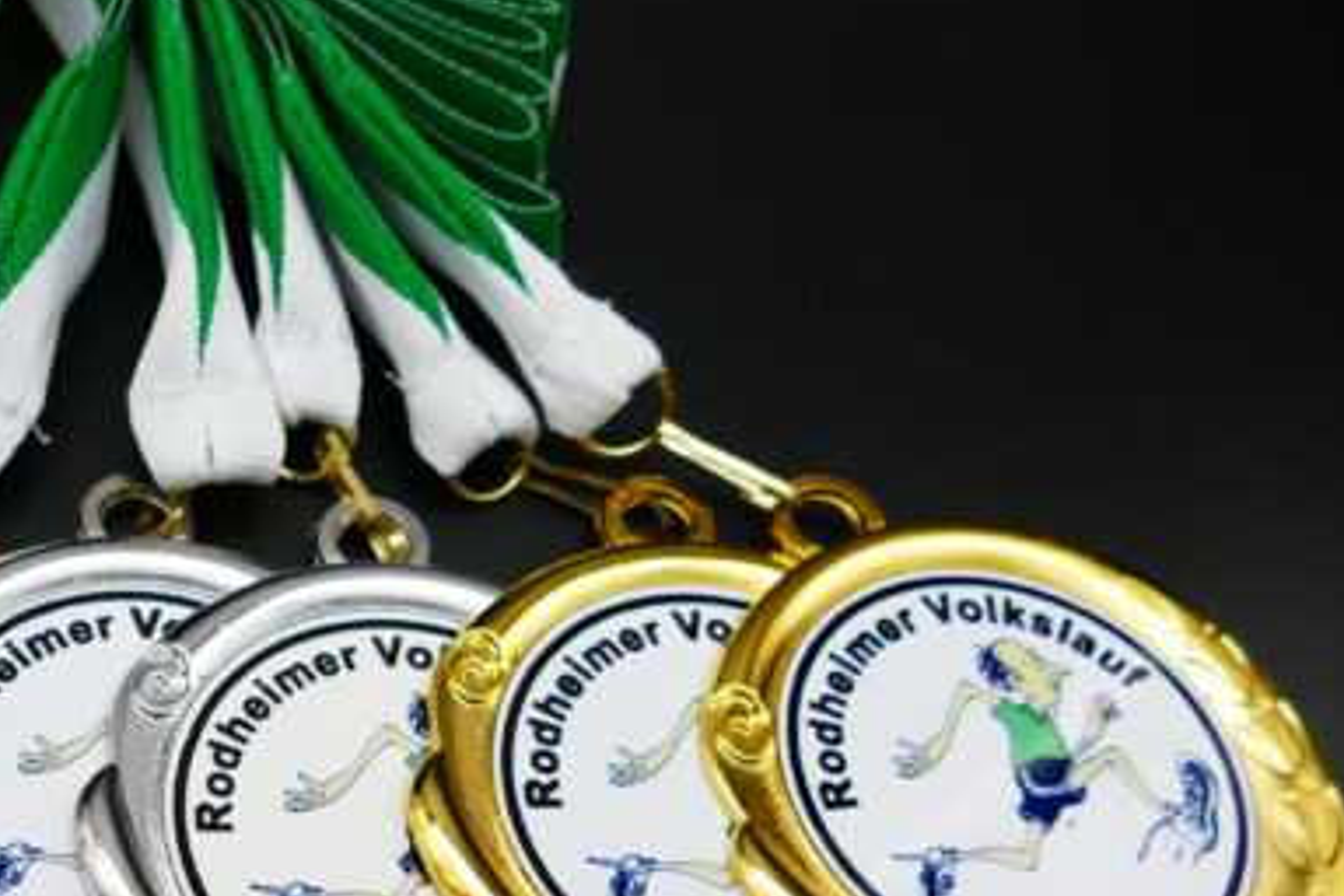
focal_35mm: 50
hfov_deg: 36.8
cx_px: 102
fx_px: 1867
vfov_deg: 25.8
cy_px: 872
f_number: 2.8
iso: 125
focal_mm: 9.12
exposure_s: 1/125
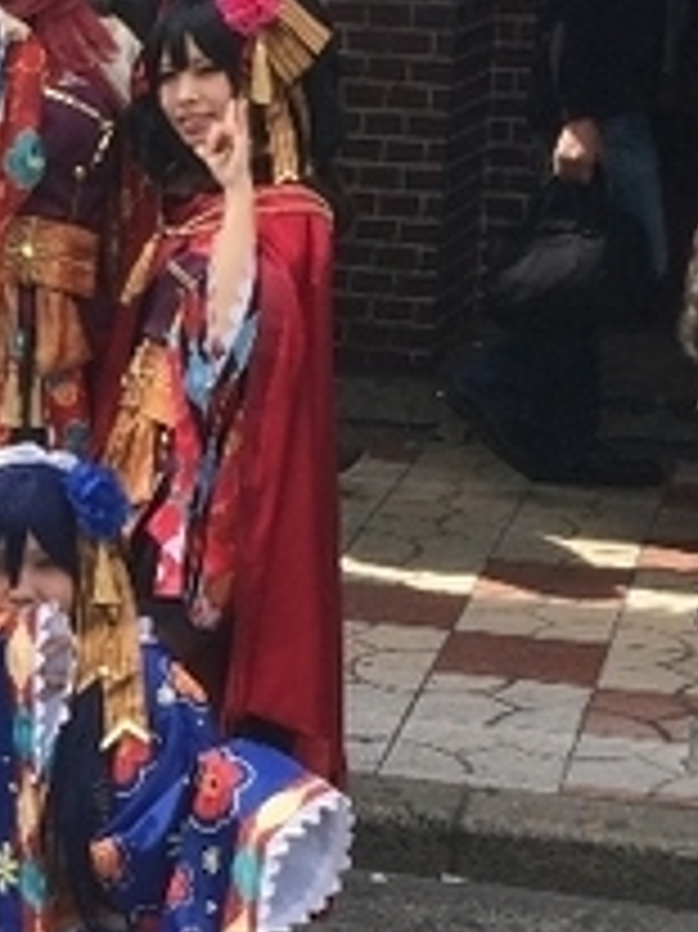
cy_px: 666
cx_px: -230
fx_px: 3014
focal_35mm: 112
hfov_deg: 12.7
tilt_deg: -16.7
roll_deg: +0.7
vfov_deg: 17.5
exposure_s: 1/805
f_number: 2.2
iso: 32
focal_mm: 4.15
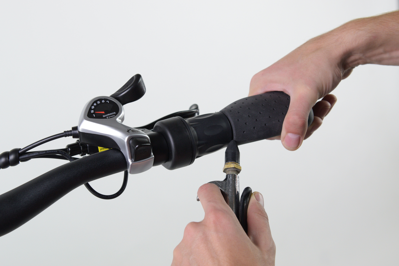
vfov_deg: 16.6
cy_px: 133
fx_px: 914
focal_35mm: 82
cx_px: 200
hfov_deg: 24.6
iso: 800
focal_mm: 55
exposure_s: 1/50
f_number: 6.3
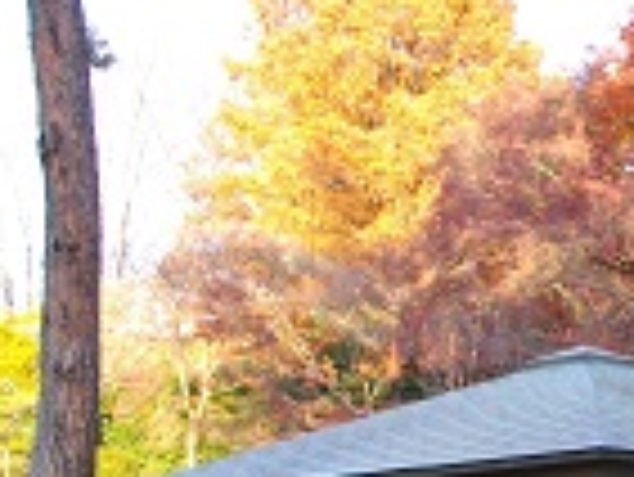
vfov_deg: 16.7
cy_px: 360
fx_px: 1613
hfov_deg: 21.2
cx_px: 677
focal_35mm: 88
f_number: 2.9
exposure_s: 1/125
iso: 102
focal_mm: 5.7
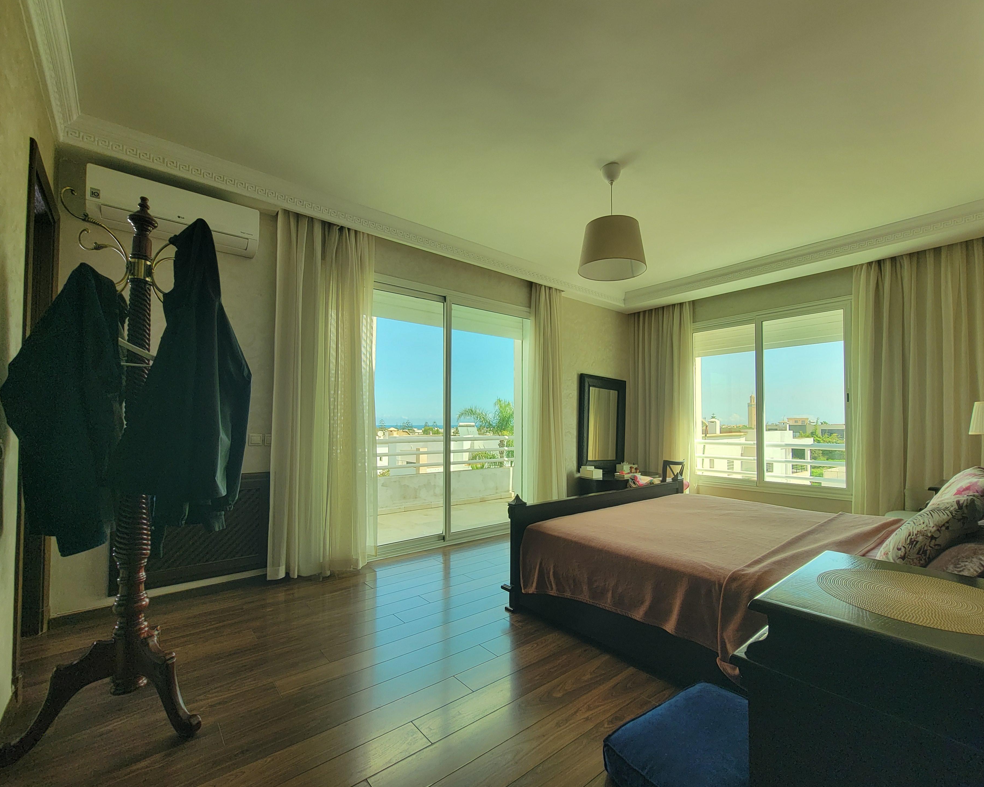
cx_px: 518
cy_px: 406
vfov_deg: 88.0
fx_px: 408
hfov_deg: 100.6
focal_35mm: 14
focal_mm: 2.2
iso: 80
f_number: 2.2
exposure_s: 1/120
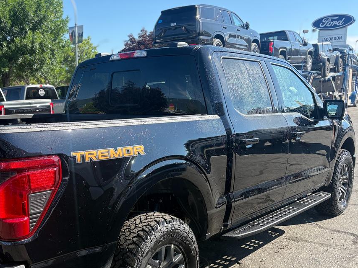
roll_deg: +1.1
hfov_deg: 46.3
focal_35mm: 39
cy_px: 164
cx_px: 93
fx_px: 403
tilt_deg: -9.0
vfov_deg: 36.7
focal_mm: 5.96
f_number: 1.6
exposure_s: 1/1517
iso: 64
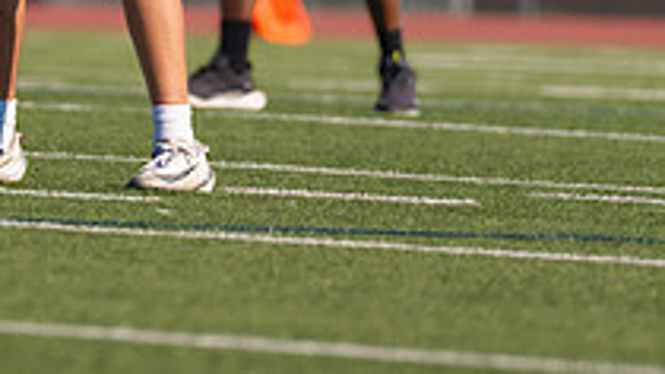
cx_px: 9
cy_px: -262
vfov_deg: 1.4
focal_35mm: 885
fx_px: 15601
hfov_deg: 2.4
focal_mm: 200
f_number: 2.8
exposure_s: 1/6400
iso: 200
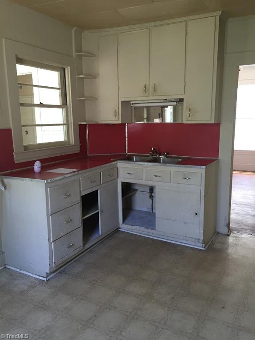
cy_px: 170
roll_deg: +1.1
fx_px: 285
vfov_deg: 61.7
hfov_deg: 48.2
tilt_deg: -10.3
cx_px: 128
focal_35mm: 29
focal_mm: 4.15
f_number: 2.2
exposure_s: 1/30
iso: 80
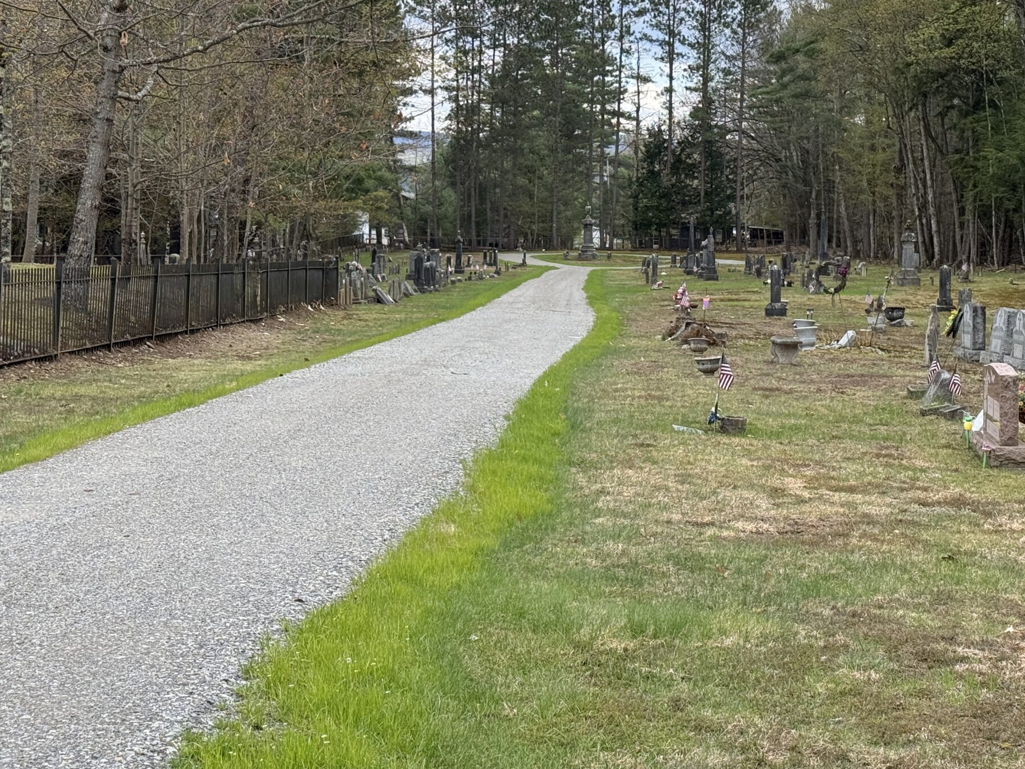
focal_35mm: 68
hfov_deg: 28.4
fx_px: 2013
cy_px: 234
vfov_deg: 21.5
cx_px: 660
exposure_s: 1/2865
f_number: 1.78
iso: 100
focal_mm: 6.76
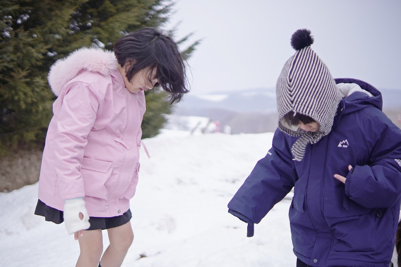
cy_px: 134
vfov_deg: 27.3
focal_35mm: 50
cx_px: 200
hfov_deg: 40.0
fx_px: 551
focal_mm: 33
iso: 100
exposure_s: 1/4000
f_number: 1.4
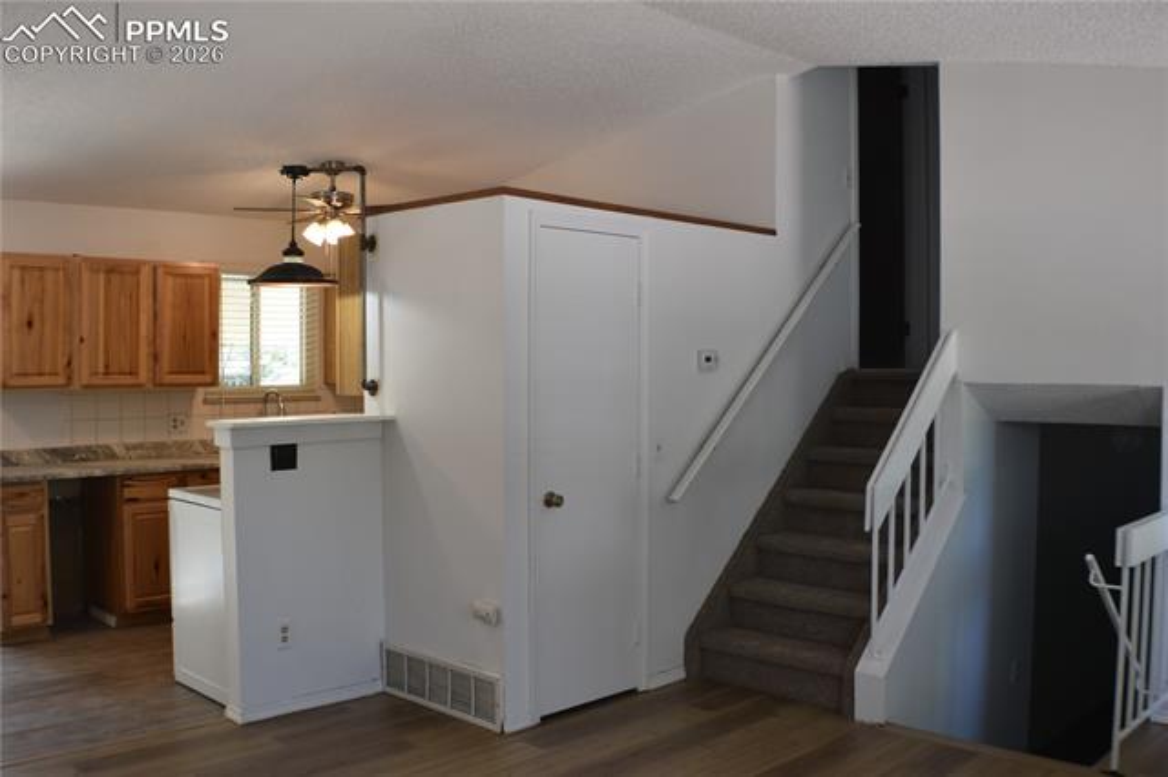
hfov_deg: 43.6
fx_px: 1459
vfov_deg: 29.8
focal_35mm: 45
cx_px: 584
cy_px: 388
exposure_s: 1/80
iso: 400
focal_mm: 30
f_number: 4.5
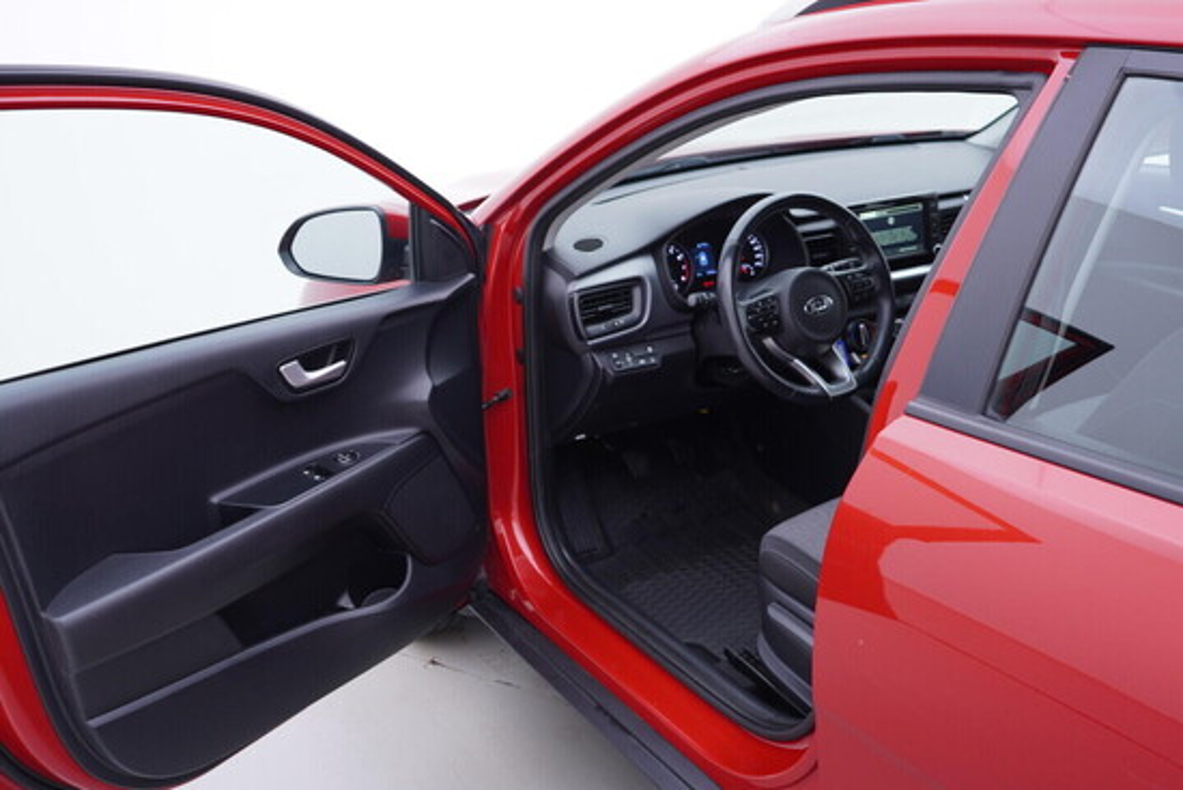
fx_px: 1183
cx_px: 592
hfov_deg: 53.1
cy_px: 395
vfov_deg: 36.9
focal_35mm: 36
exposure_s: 1/40
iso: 125
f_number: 2.8
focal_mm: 24
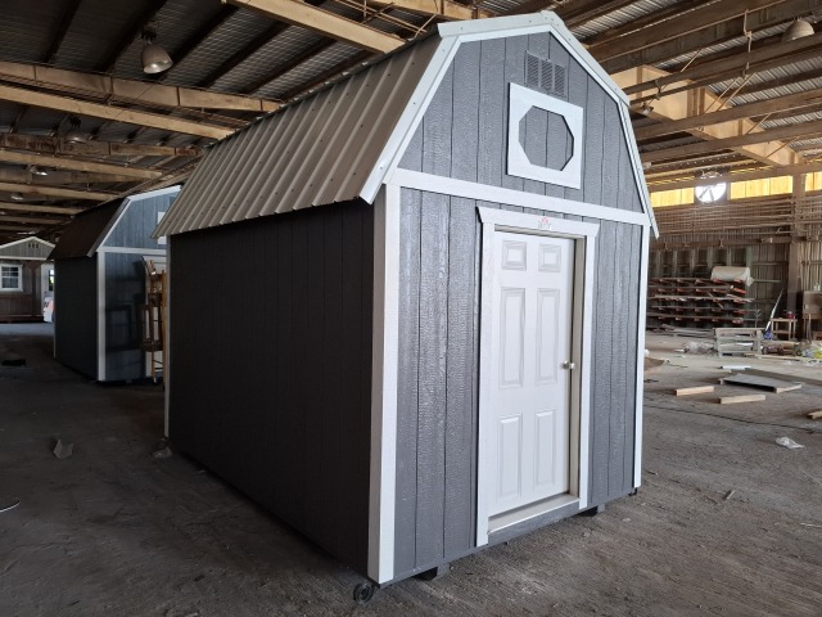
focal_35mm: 23
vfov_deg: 58.9
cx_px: 411
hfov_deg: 73.9
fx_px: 546
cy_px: 308
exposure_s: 1/100
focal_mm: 5.54
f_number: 1.8
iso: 160
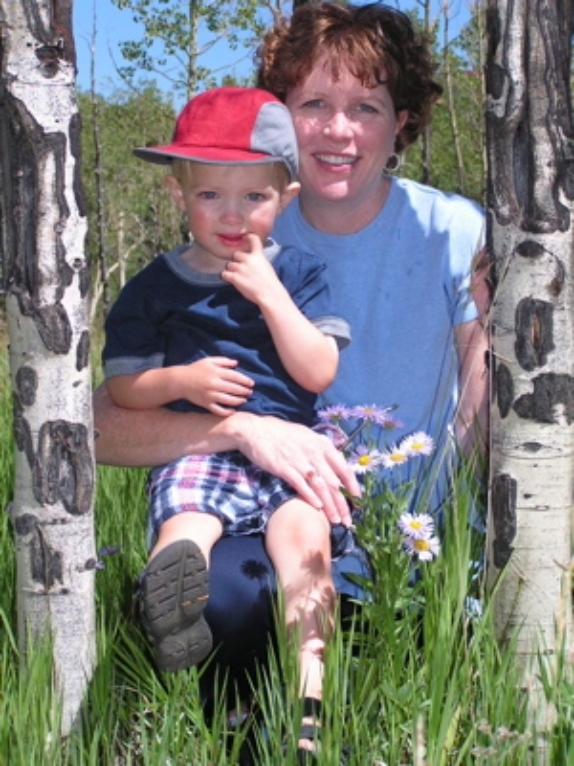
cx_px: 287
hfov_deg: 17.4
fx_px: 1879
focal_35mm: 85
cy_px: 383
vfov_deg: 23.0
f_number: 3.2
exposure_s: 1/800
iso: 50
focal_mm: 14.1
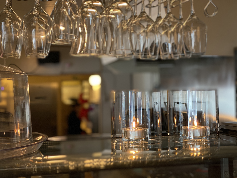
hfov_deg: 36.8
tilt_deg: +0.7
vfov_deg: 28.0
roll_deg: +0.5
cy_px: 89
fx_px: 356
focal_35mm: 52
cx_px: 118
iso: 160
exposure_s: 1/40
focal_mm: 6
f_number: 2
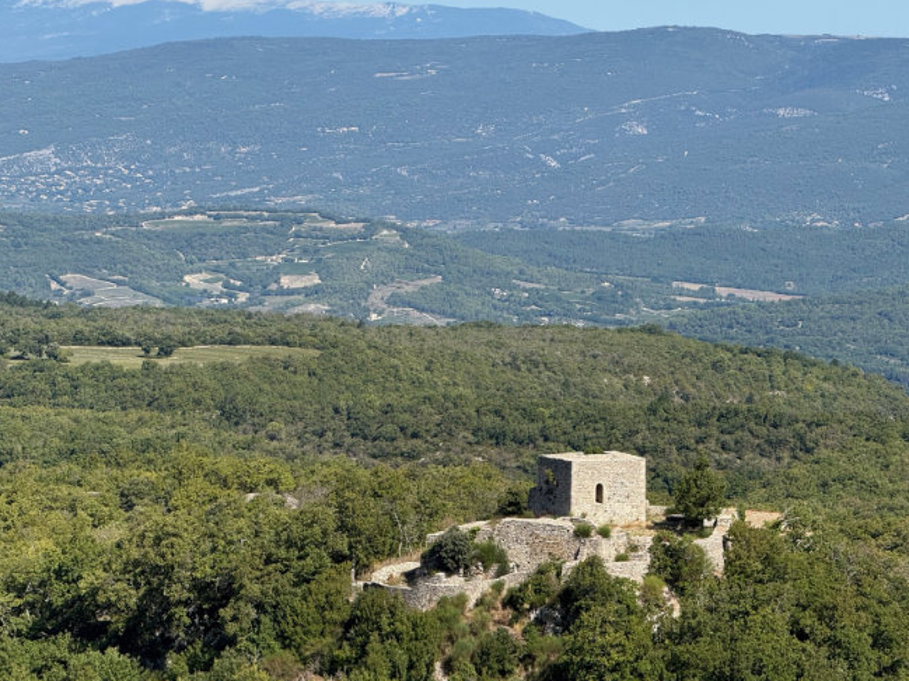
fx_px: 3884
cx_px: 374
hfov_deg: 13.3
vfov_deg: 10.0
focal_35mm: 148
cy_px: 304
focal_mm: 15.7
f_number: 2.8
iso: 50
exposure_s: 1/1546
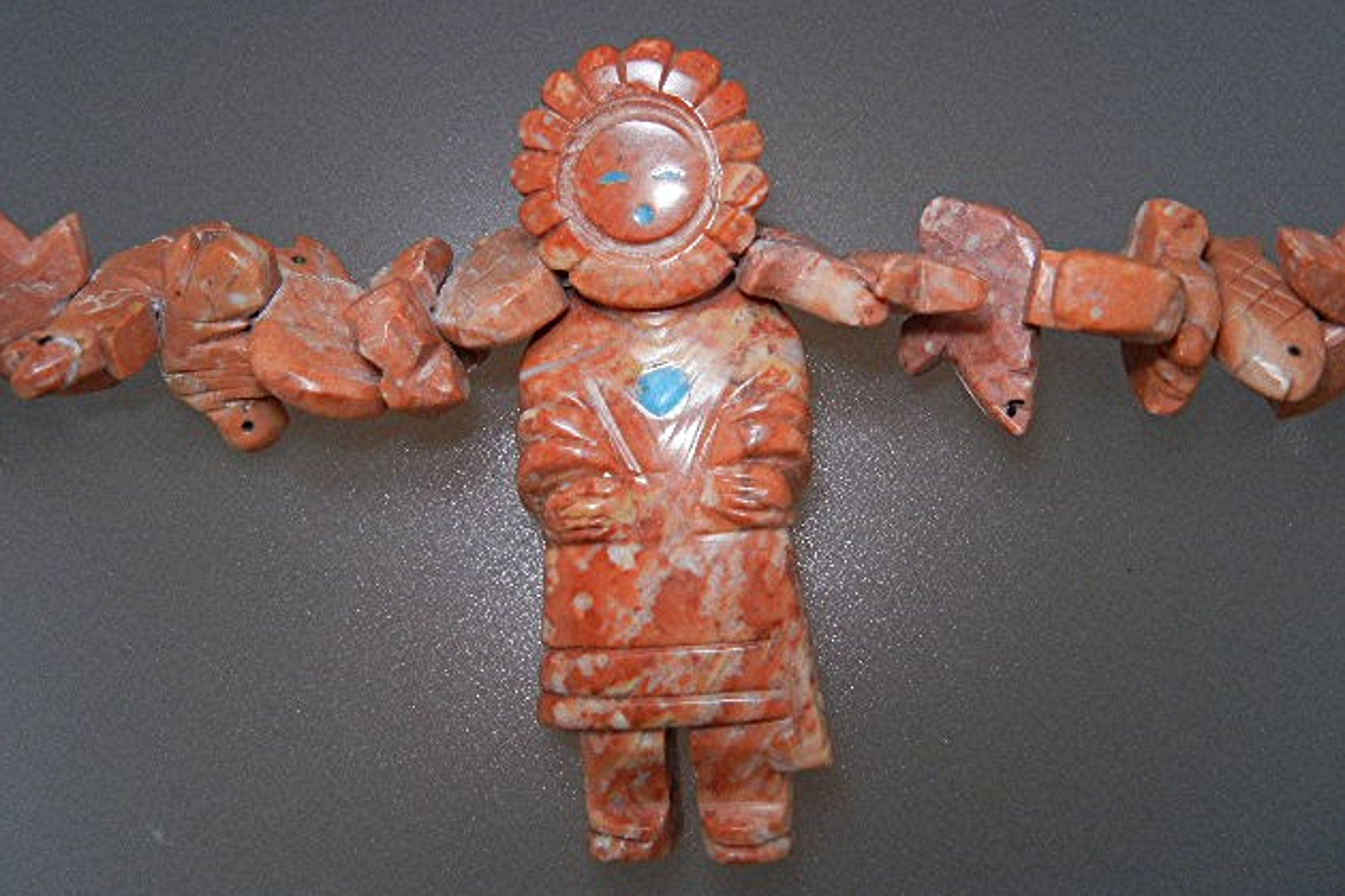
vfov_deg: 36.8
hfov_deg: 53.1
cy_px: 406
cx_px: 665
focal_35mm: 36
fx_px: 1345
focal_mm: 6.2
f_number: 7.2
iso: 467
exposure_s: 1/30
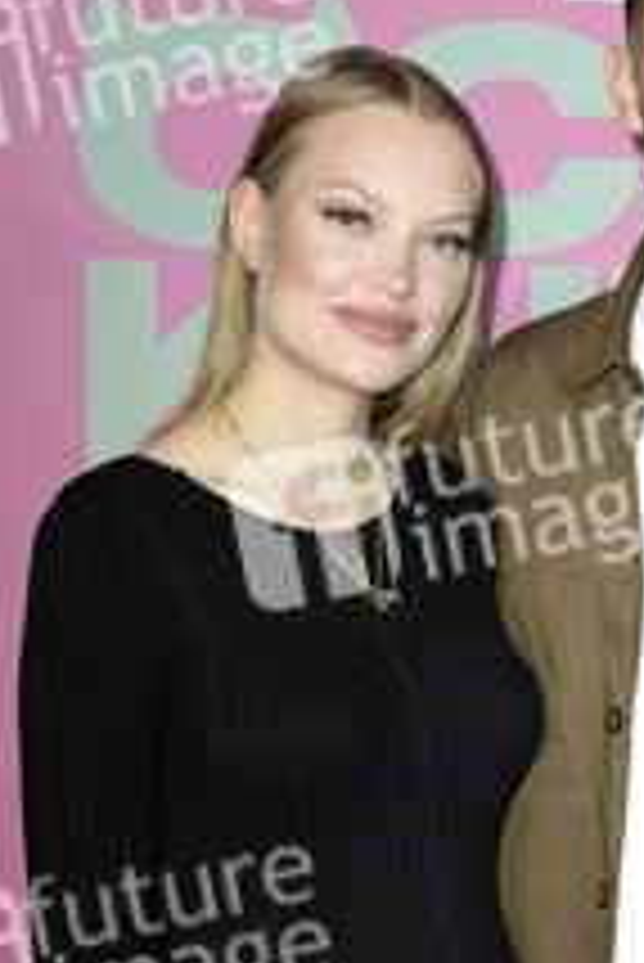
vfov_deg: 18.1
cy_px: 729
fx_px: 3000
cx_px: 590
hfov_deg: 12.2
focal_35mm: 112
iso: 400
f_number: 5
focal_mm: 60
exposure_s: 1/250
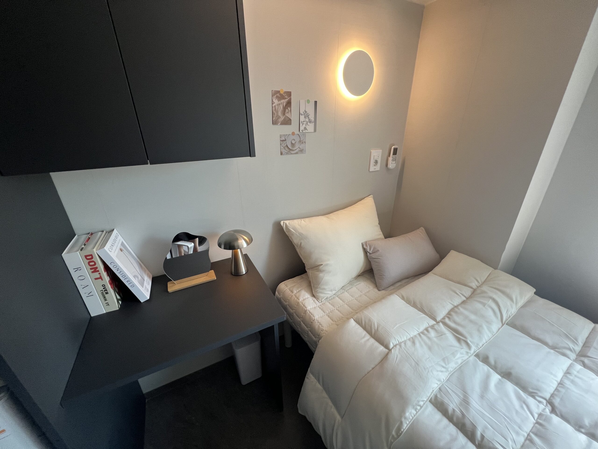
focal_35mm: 13
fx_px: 225
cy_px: 224
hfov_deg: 106.2
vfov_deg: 89.9
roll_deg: +0.8
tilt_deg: -24.2
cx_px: 299
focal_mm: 1.57
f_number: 1.8
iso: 160
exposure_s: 1/120
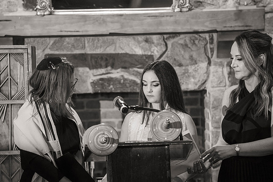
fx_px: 1583
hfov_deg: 9.9
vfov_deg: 6.6
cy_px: 88
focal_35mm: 209
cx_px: 131
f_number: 4.5
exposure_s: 1/125
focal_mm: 200
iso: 1250
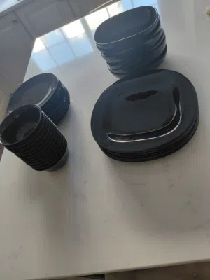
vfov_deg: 69.4
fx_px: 202
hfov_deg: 54.9
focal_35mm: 25
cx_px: 105
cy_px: 140
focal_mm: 4.69
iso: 160
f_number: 1.8
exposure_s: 1/120
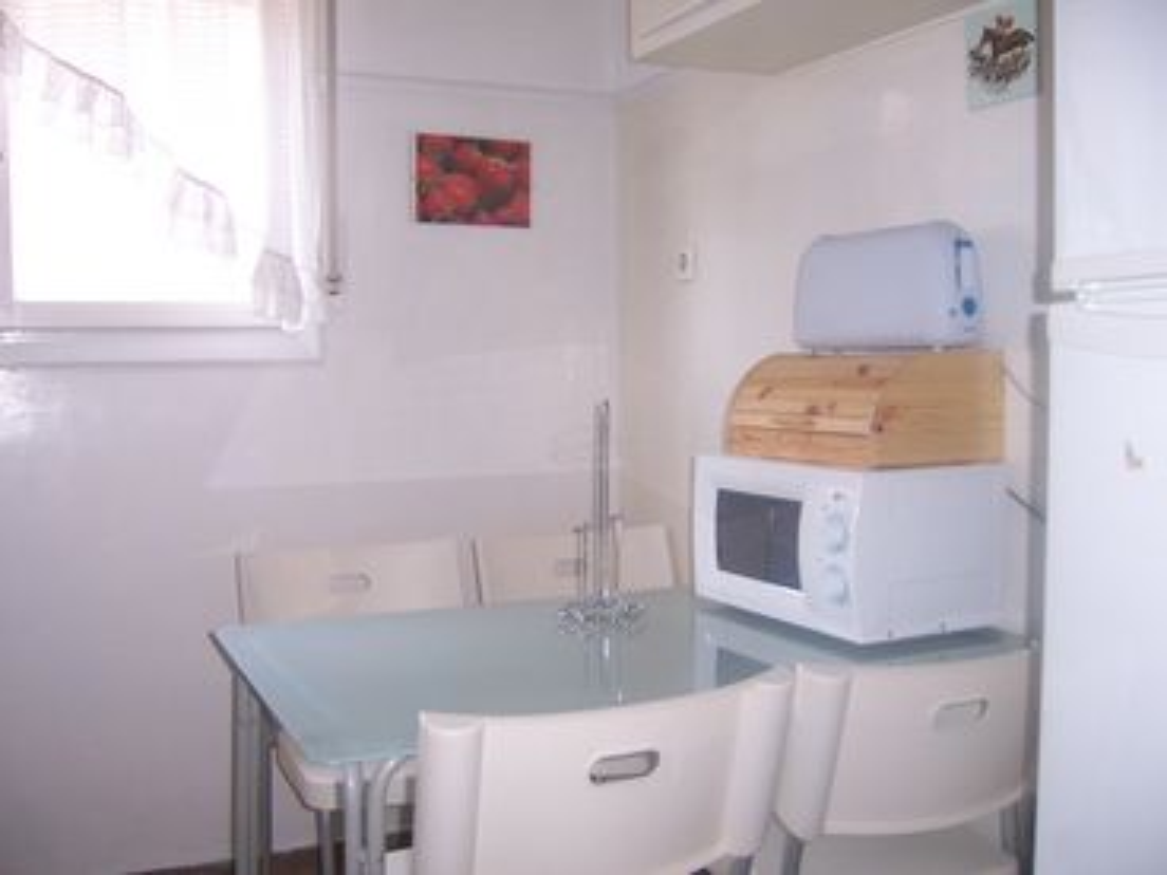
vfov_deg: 39.7
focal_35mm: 36
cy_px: 438
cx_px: 584
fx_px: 1214
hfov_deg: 51.4
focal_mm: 6.2
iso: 80
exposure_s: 1/60
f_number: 2.8
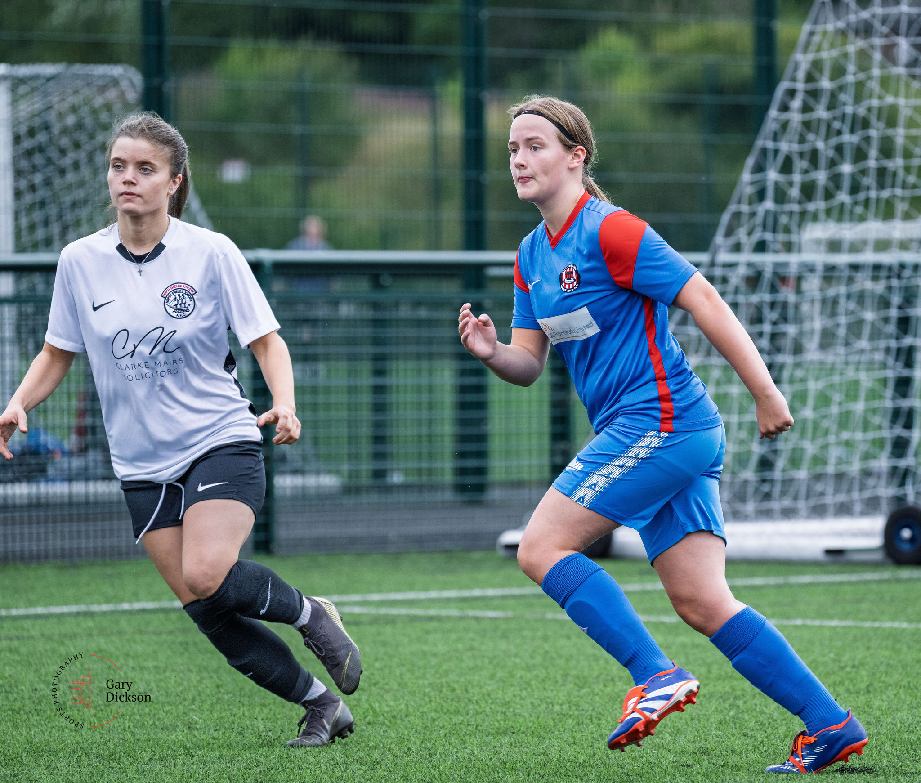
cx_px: 669
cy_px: 335
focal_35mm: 355
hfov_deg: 5.3
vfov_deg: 4.5
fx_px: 9912
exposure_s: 1/1600
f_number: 5
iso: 1250
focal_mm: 260
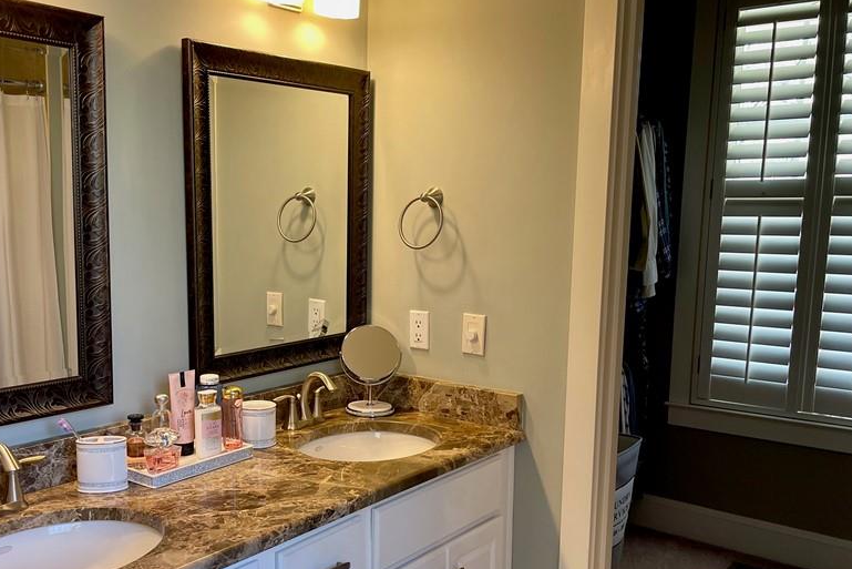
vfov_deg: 36.7
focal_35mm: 36
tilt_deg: -8.3
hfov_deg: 52.7
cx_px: 337
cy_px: 349
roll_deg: -0.8
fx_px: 852
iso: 100
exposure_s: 1/120
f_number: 1.6
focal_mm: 5.1
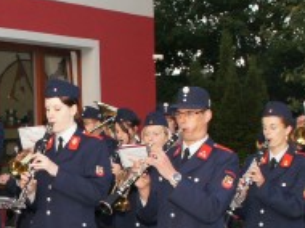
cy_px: 146
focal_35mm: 107
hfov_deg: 18.2
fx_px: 942
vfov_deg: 13.8
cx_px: 43
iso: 800
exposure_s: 1/60
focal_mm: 22
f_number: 6.3
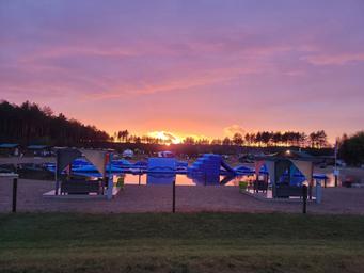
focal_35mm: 24
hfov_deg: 71.6
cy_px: 136
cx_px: 182
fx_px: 252
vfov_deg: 56.8
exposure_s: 1/120
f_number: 1.8
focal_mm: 6.7
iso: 200
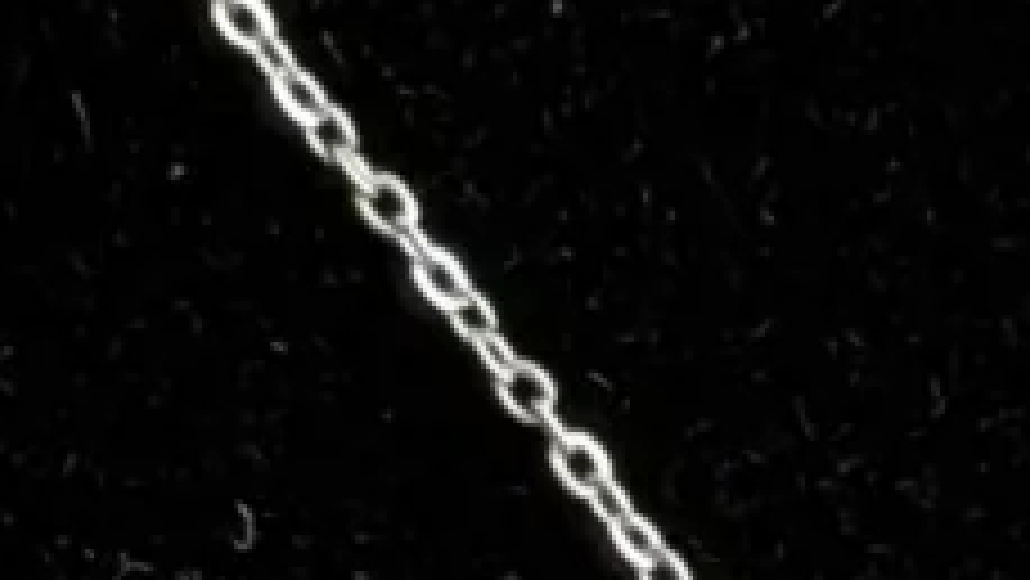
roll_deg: +0.7
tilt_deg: -23.4
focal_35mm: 244
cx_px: 1457
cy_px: 1059
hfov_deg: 8.7
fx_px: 6666
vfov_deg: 4.9
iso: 50
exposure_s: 1/171
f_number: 1.78
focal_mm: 6.76
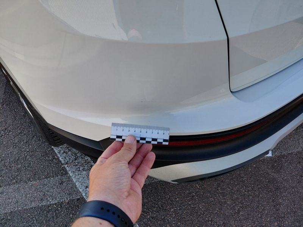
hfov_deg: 69.4
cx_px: 152
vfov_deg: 54.9
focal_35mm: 25
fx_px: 219
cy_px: 114
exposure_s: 1/1055
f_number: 1.8
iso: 50
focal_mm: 4.69
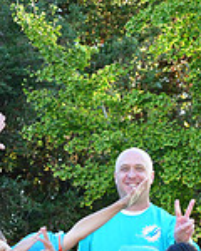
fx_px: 2023
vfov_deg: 7.1
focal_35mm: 272
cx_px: 30
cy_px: 305
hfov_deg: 5.7
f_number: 6.3
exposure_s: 1/100
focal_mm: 50
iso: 400
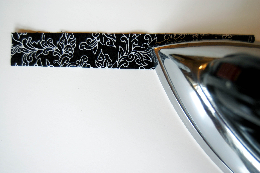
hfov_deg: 35.1
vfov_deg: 23.7
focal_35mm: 57
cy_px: 86
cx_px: 130
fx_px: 411
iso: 200
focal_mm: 38
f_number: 4.8
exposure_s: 1/40
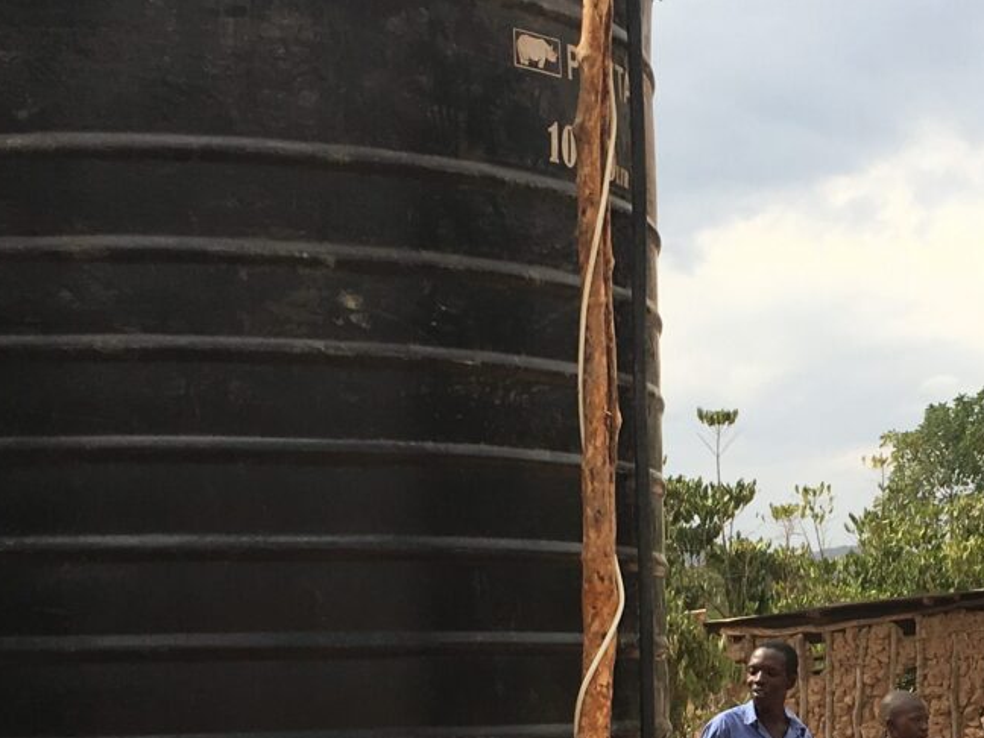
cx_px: 914
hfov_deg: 22.4
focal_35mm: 85
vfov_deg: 17.1
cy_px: 689
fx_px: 2416
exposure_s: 1/754
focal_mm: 4.15
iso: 25
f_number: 2.2
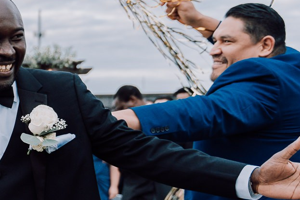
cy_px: 168
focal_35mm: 93
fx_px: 775
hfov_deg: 19.6
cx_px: -123
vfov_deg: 14.6
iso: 320
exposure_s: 1/320
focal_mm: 28.3
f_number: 2.8
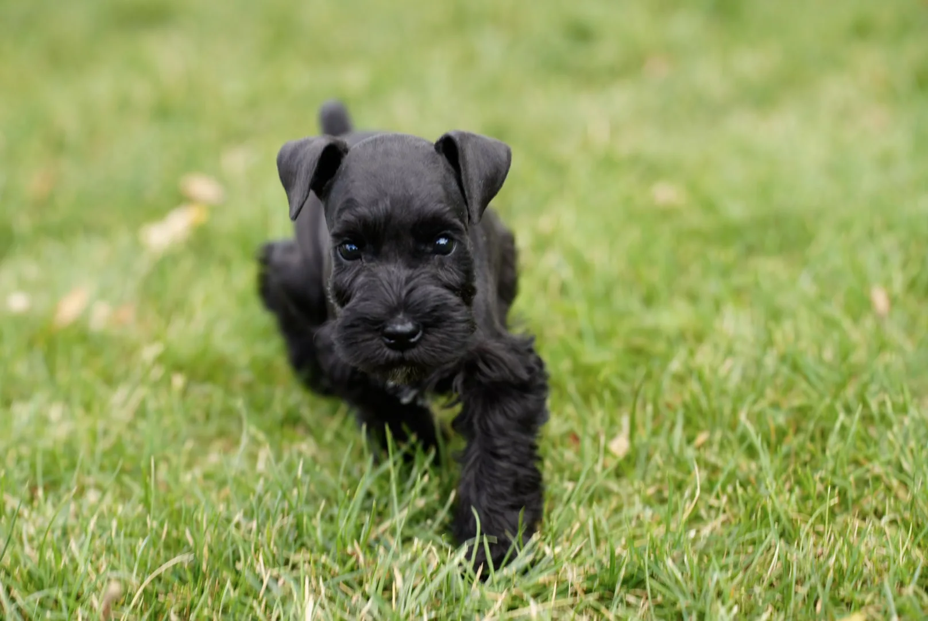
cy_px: 310
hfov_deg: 22.6
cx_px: 464
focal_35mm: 90
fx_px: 2322
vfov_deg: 15.2
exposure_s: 1/100
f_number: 4
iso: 100
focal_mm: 90
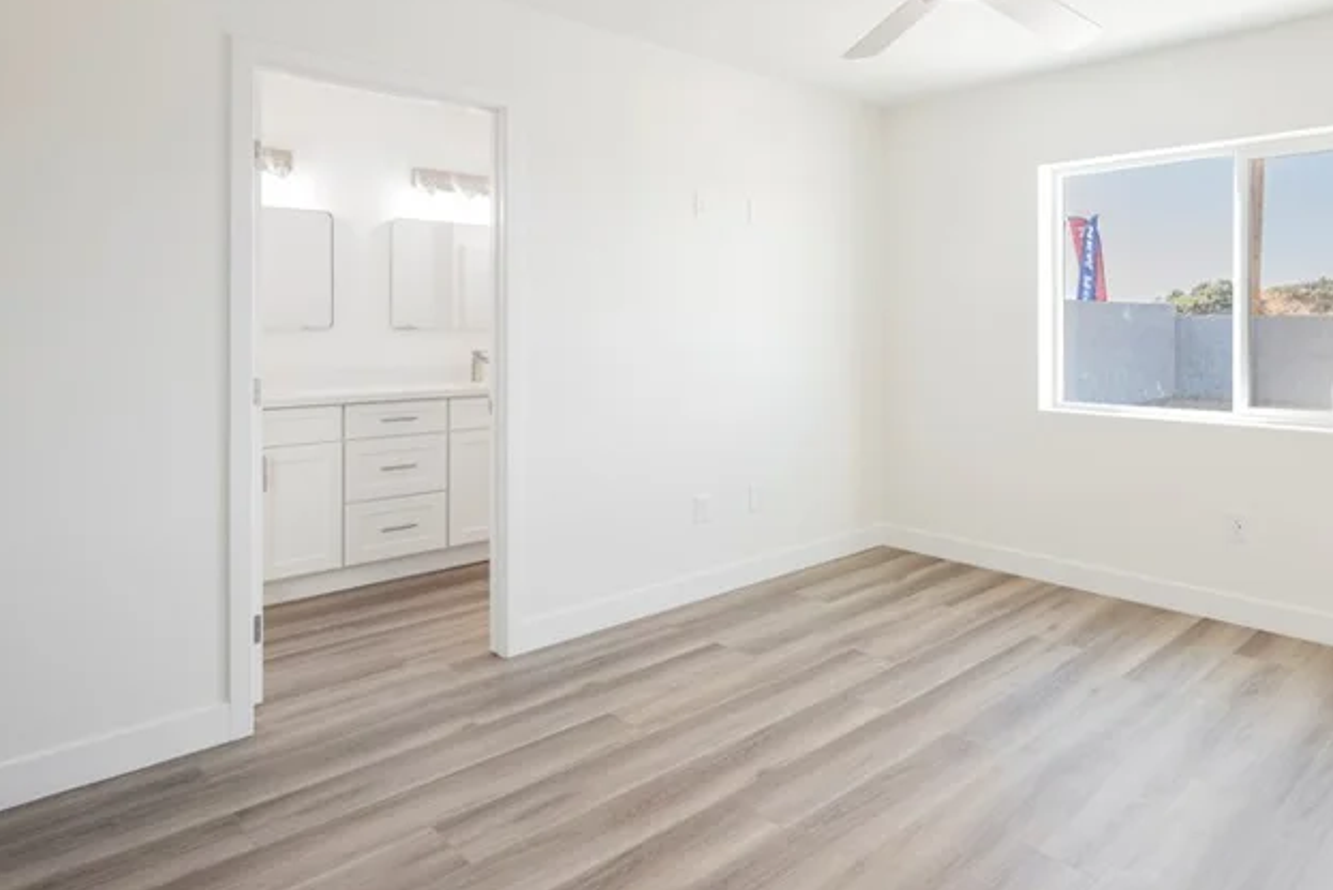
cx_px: 890
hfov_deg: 73.7
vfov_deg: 54.4
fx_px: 852
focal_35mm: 23
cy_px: 324
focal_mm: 14
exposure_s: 1/400
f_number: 8
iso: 800
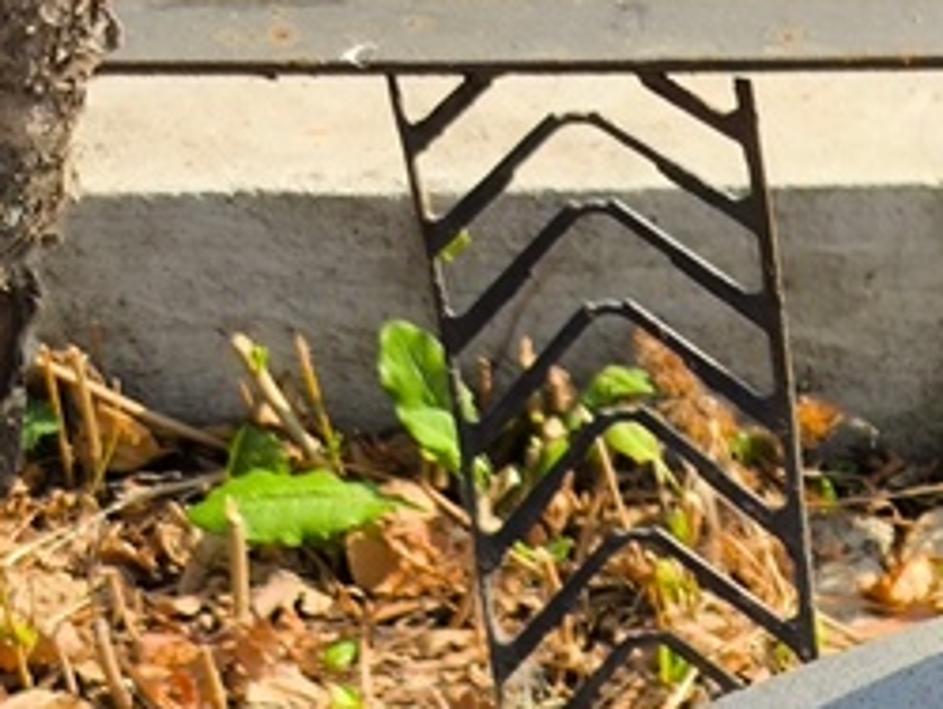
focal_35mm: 160
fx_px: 4363
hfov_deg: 12.0
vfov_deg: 9.1
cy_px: 943
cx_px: 1235
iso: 50
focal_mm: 4.71
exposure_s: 1/590
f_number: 1.7
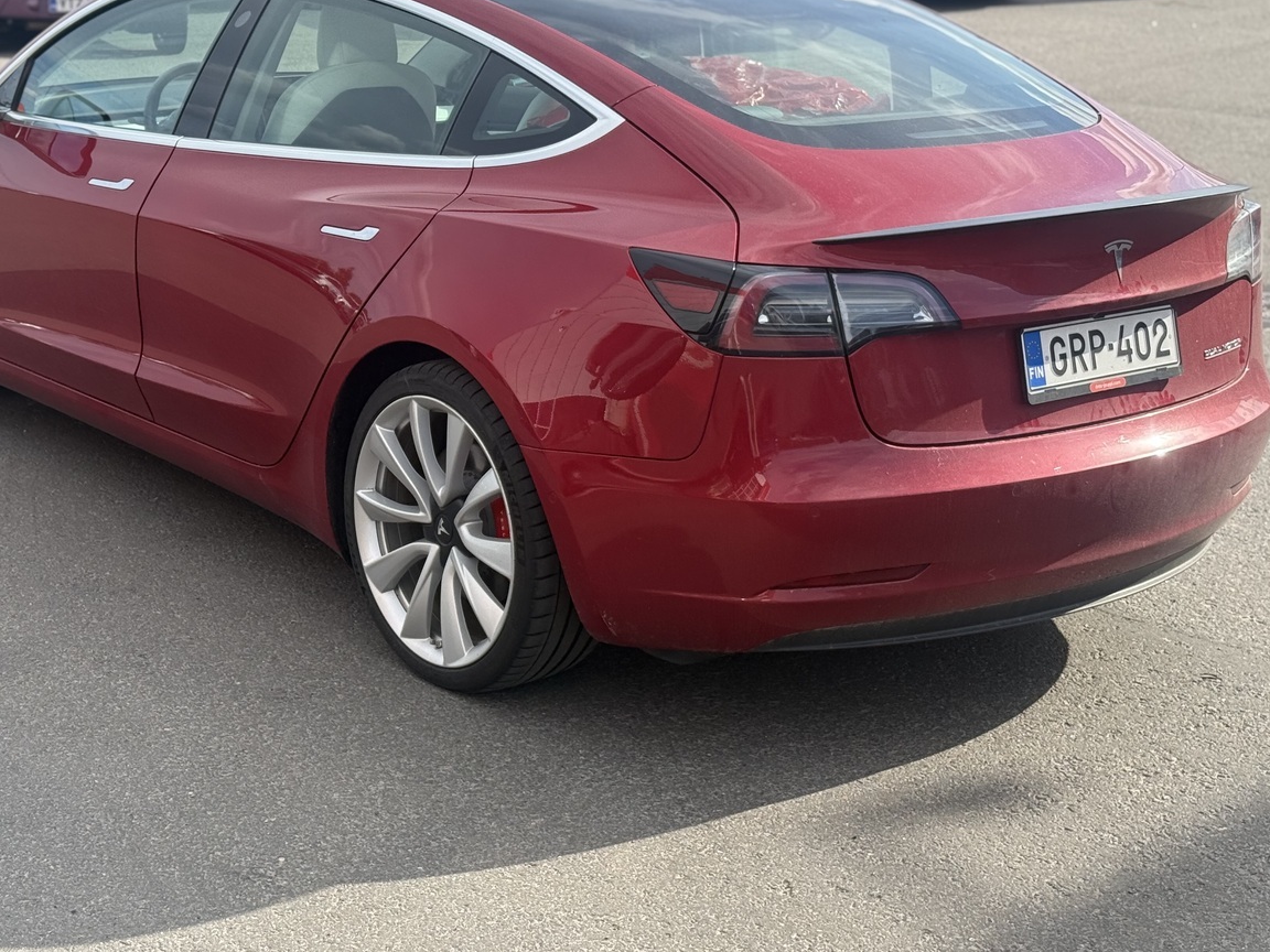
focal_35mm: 60
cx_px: 512
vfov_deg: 24.4
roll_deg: +0.1
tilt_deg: -14.3
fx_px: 2201
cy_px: 361
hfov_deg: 32.1
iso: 100
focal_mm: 6.76
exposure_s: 1/2494
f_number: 1.78
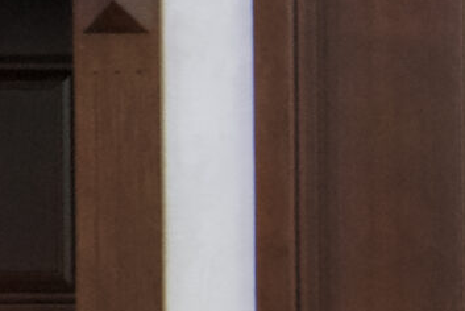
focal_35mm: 507
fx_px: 6554
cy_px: 928
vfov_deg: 2.7
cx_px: 1390
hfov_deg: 3.9
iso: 4000
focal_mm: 70
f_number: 5.6
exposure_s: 1/160
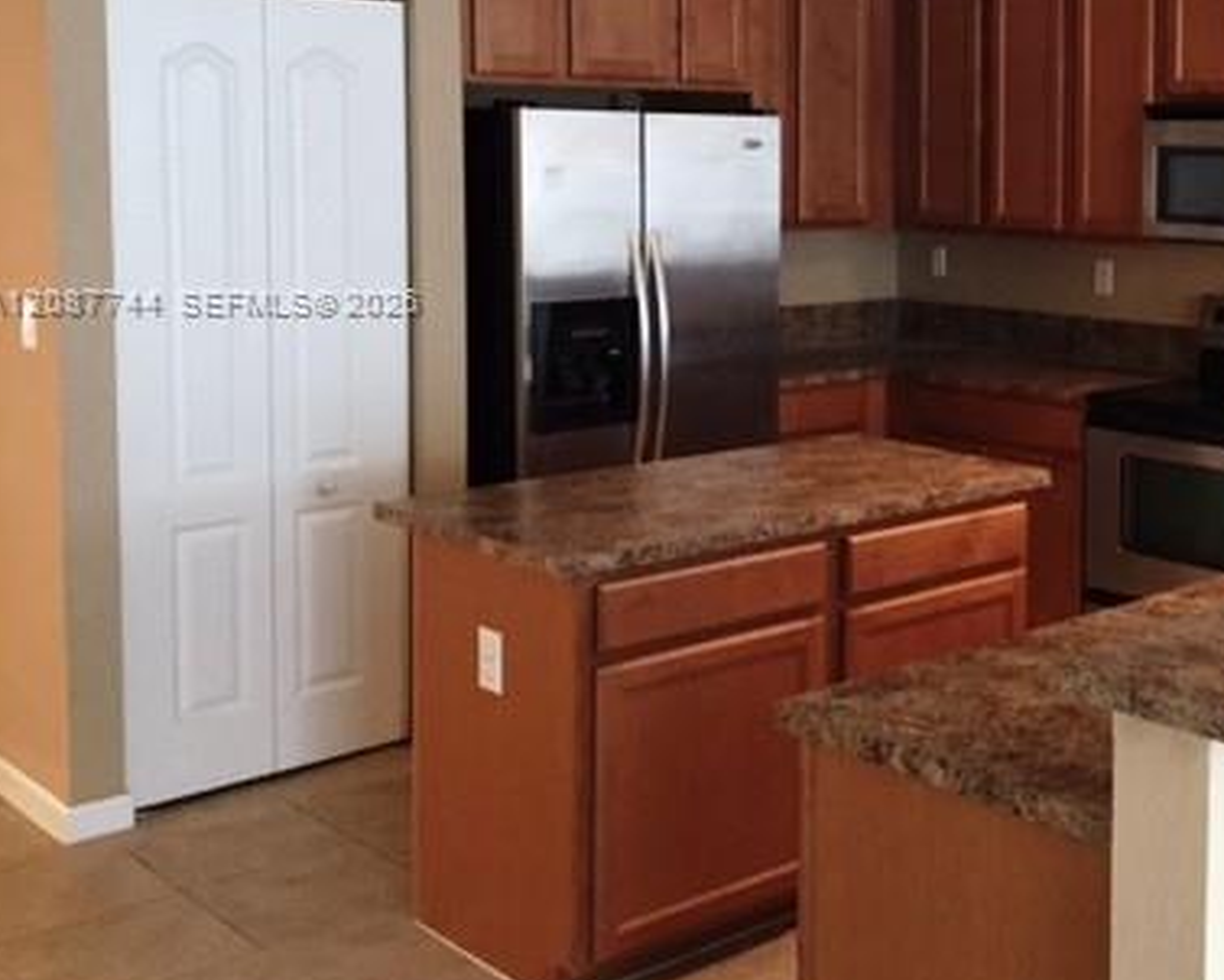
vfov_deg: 31.2
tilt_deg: -3.8
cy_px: 302
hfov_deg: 37.1
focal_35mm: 48
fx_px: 1740
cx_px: 1013
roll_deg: -1.1
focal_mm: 4.15
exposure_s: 1/17
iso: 250
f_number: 2.2
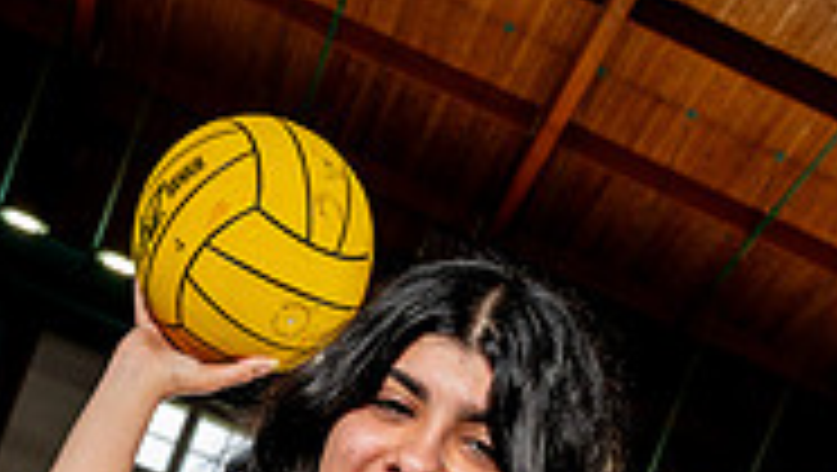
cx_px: 306
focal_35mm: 86
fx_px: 1910
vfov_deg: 12.2
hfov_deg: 24.6
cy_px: 1007
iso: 400
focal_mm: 34
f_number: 7.1
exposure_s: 1/250
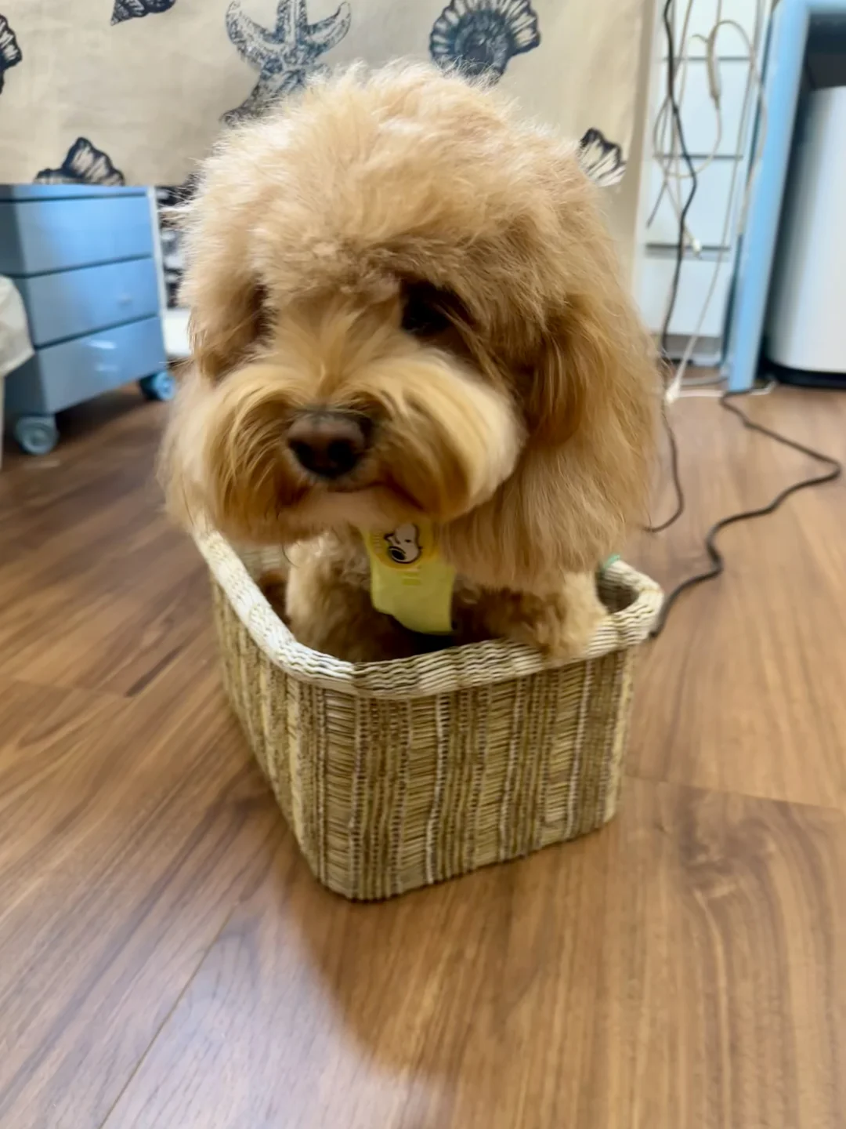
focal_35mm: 24
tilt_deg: -19.5
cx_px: 423
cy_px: 564
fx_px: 782
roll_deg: -3.0
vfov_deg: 71.6
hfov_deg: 56.8
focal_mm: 6.86
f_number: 1.78
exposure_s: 1/50
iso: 160
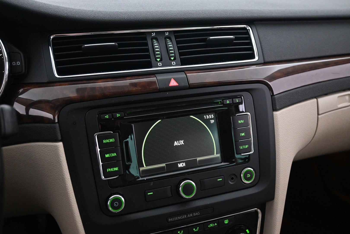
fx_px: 292
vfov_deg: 43.6
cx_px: 175
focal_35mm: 30
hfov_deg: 61.9
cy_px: 117
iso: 3200
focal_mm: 20
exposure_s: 1/30
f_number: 3.8
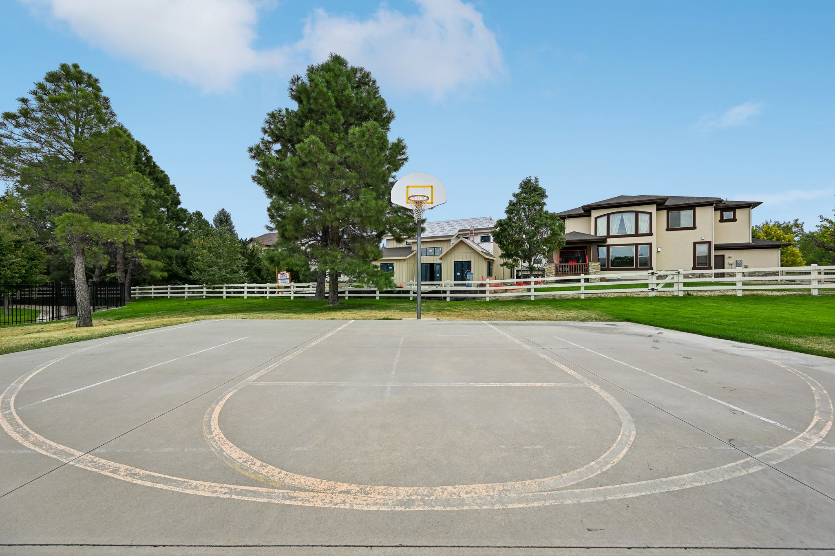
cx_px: 418
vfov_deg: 81.2
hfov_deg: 104.3
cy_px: 278
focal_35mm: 14
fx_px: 325
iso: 64
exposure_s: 1/125
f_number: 8
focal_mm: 14
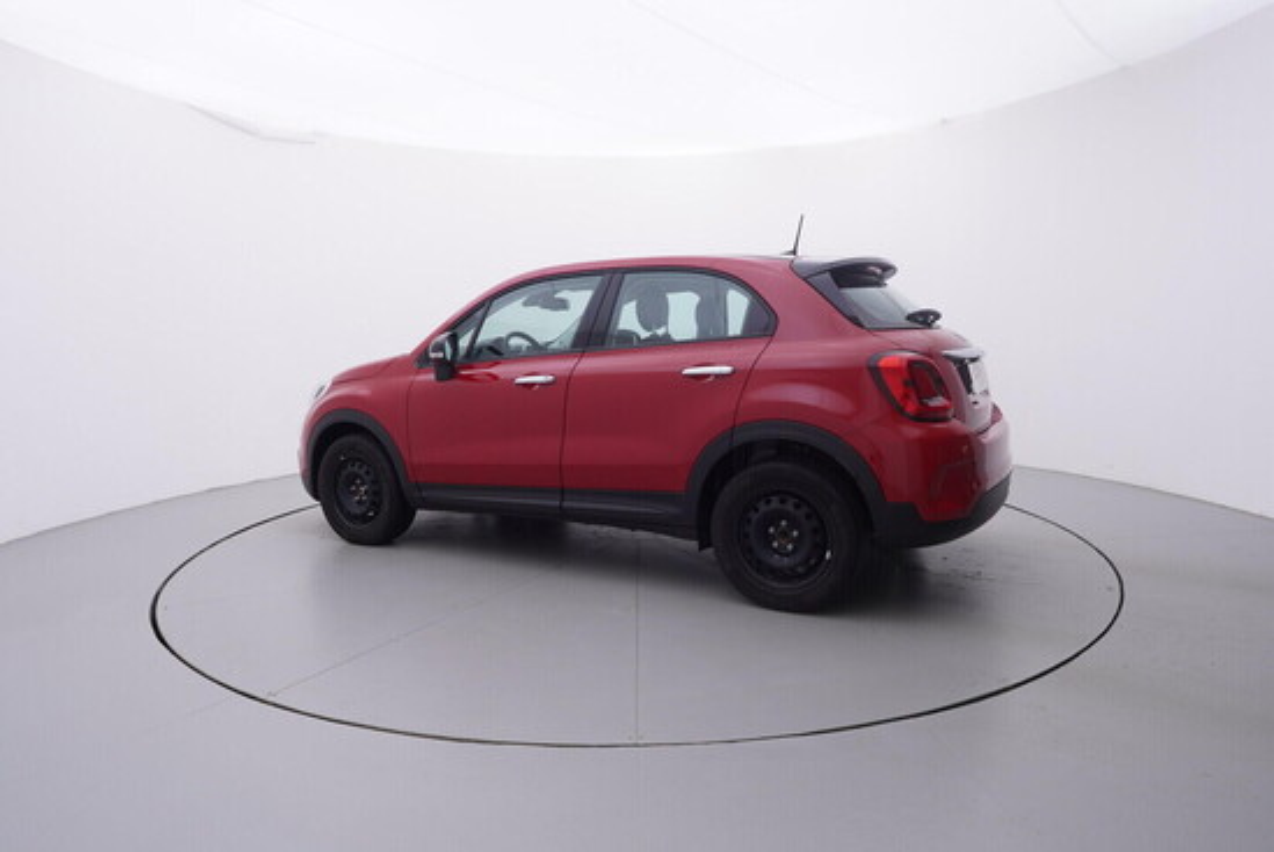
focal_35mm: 22
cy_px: 426
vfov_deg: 56.2
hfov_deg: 77.3
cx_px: 637
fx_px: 797
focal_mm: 15
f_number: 5
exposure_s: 1/80
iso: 200
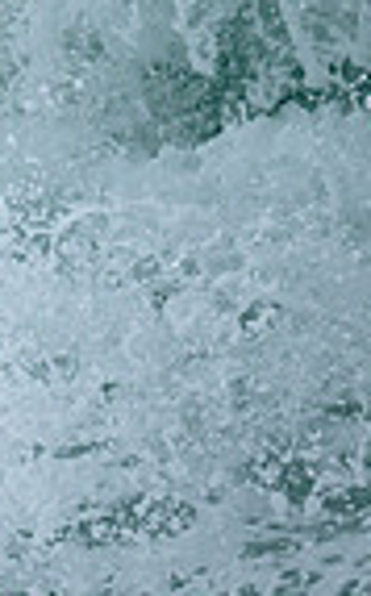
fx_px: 73685
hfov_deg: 0.3
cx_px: -1164
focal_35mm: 4541
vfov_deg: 0.5
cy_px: 236
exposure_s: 1/2000
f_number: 6.3
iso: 160
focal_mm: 800
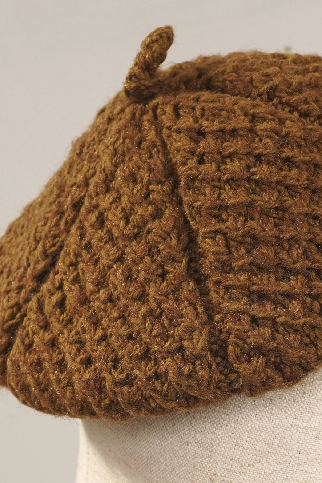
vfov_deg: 19.5
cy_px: 369
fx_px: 1395
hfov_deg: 13.1
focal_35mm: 104
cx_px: 214
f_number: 7.1
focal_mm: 32
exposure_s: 1/25
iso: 250
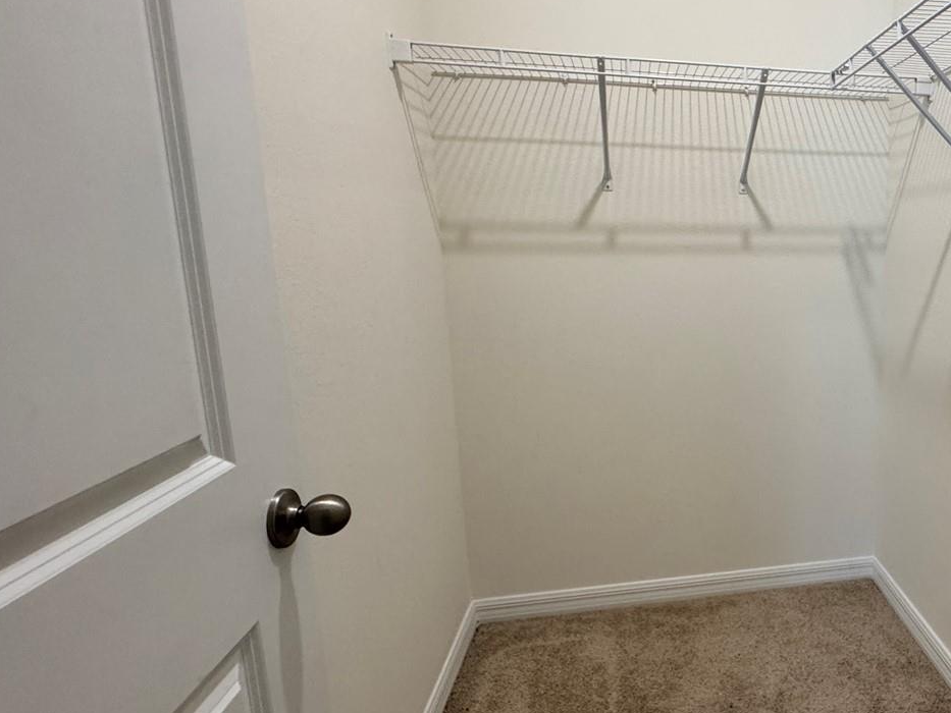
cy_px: 352
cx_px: 789
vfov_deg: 56.8
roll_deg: -1.0
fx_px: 659
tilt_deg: -10.2
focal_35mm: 24
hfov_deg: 63.9
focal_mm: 2.22
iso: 320
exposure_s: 1/120
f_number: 2.2
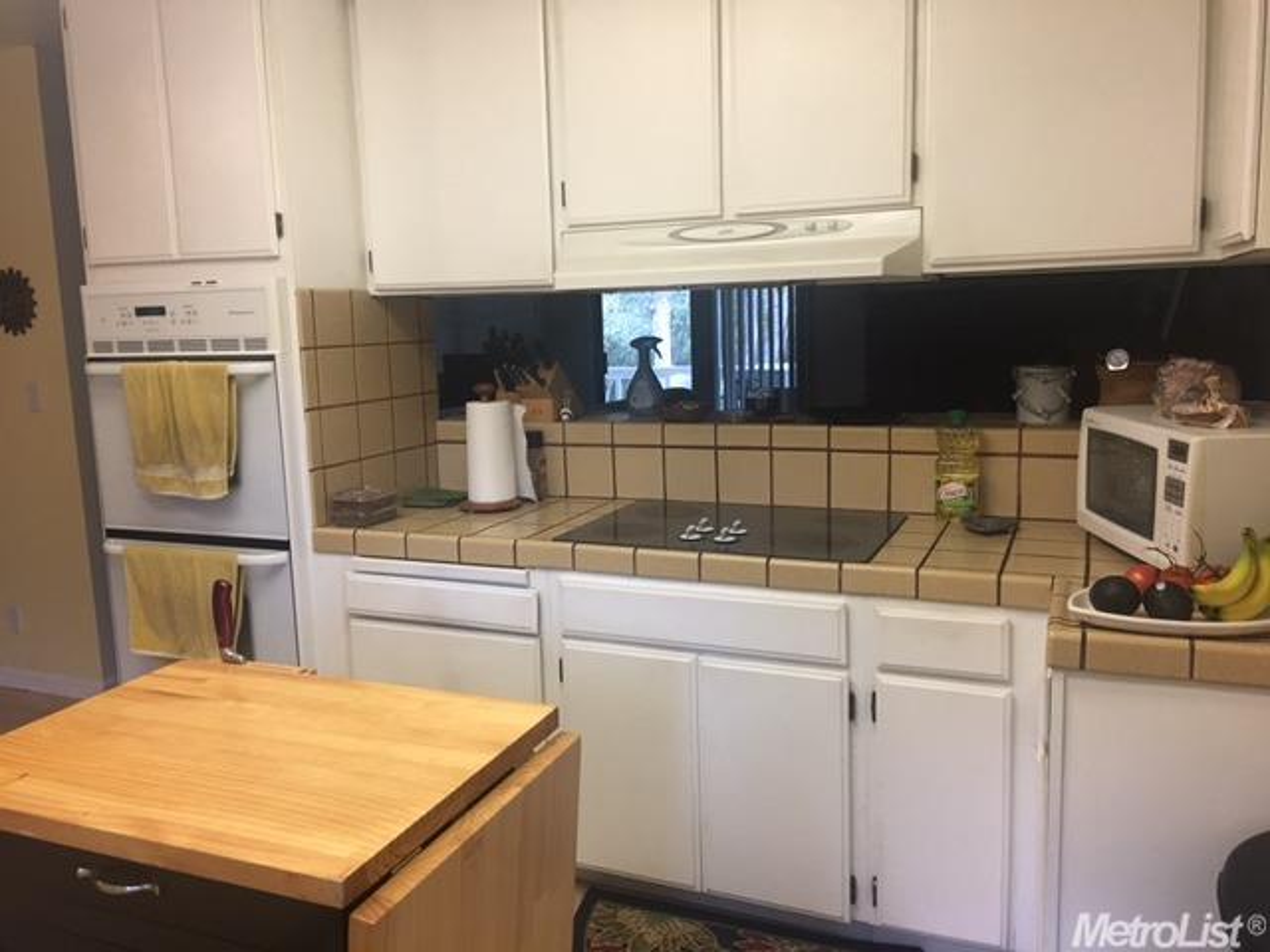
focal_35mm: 29
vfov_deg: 48.2
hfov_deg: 61.7
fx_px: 1064
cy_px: 476
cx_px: 635
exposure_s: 1/15
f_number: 2.2
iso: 32
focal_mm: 4.15
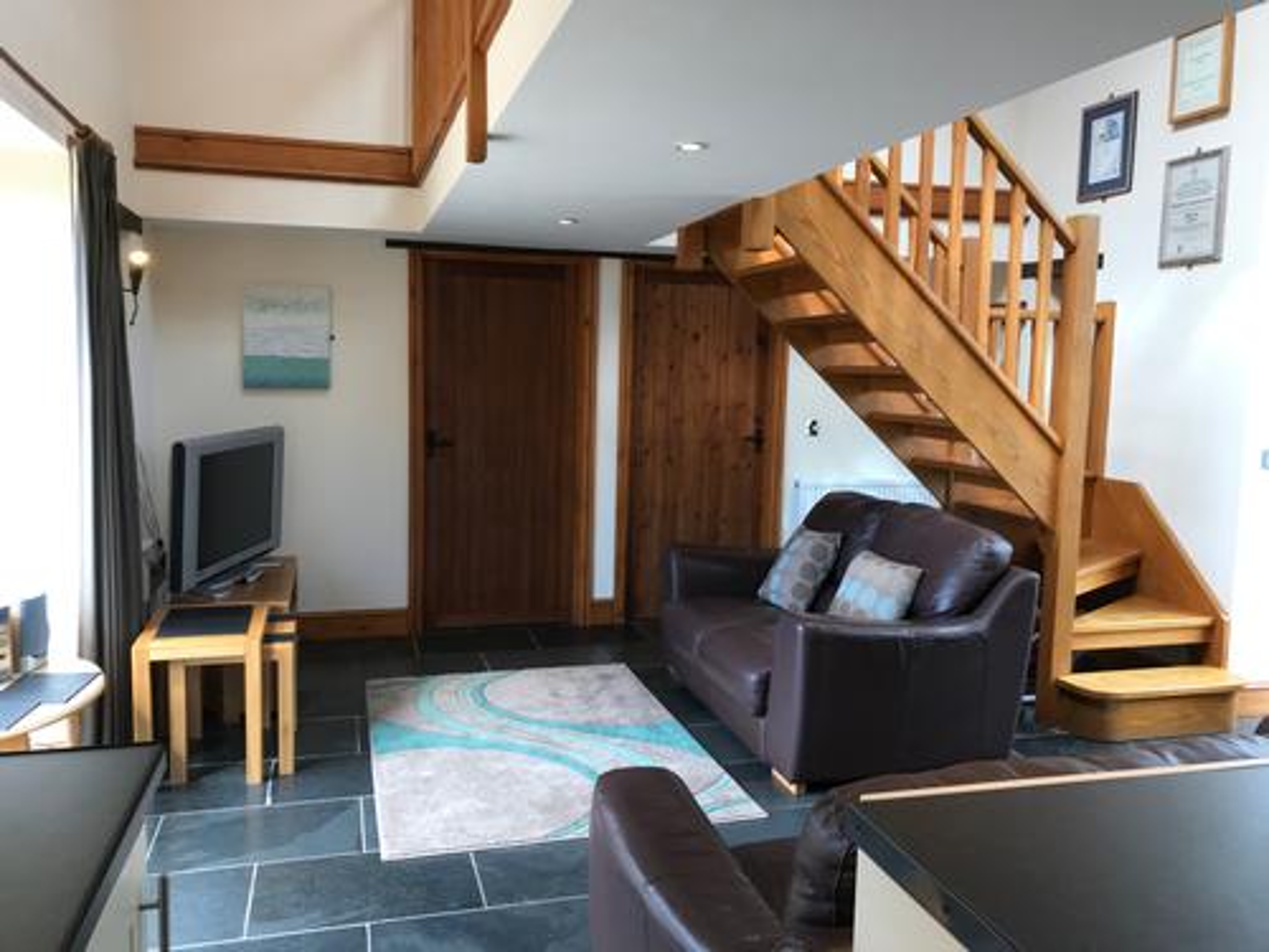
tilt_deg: -7.0
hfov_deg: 63.4
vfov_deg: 49.7
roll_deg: -1.7
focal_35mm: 28
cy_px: 476
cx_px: 634
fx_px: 1026
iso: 32
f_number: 1.8
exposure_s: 1/100
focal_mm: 3.99
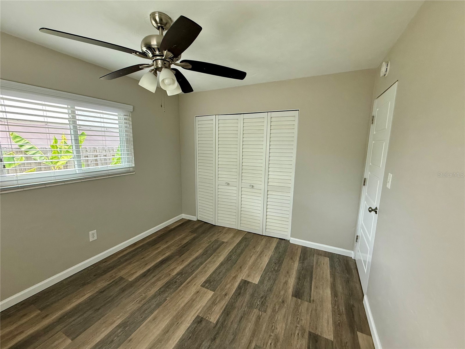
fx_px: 188
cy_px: 174
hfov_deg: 102.1
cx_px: 232
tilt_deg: -9.5
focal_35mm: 14
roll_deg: -1.2
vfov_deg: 85.7
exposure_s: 1/99
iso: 250
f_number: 2.2
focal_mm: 2.22
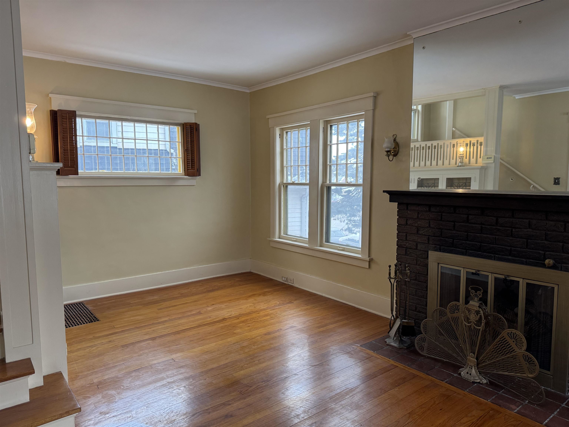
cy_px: 214
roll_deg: -0.7
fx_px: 394
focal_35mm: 24
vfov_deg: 56.8
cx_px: 284
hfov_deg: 71.6
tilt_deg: -6.2
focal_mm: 6.76
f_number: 1.78
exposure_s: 1/120
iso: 200
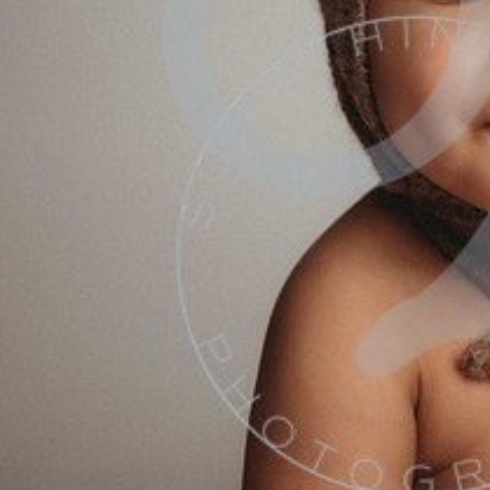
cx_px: 467
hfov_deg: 9.6
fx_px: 2899
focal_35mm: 181
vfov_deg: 9.6
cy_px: 60
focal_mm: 70
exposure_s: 1/125
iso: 100
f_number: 2.8
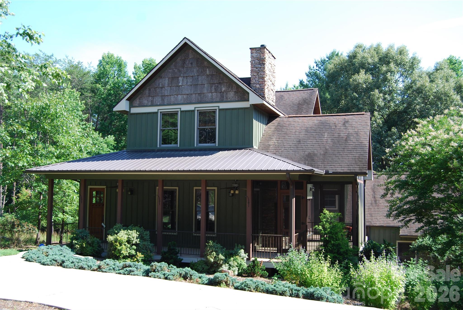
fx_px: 463
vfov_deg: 37.0
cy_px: 155
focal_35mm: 36
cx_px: 232
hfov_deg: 53.1
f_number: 5.6
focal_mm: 24
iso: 110
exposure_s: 1/125
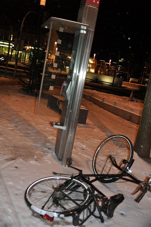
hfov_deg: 34.1
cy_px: 114
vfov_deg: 49.6
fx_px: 246
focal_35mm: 39
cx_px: 76
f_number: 4
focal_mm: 26
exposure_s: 1/60
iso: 800
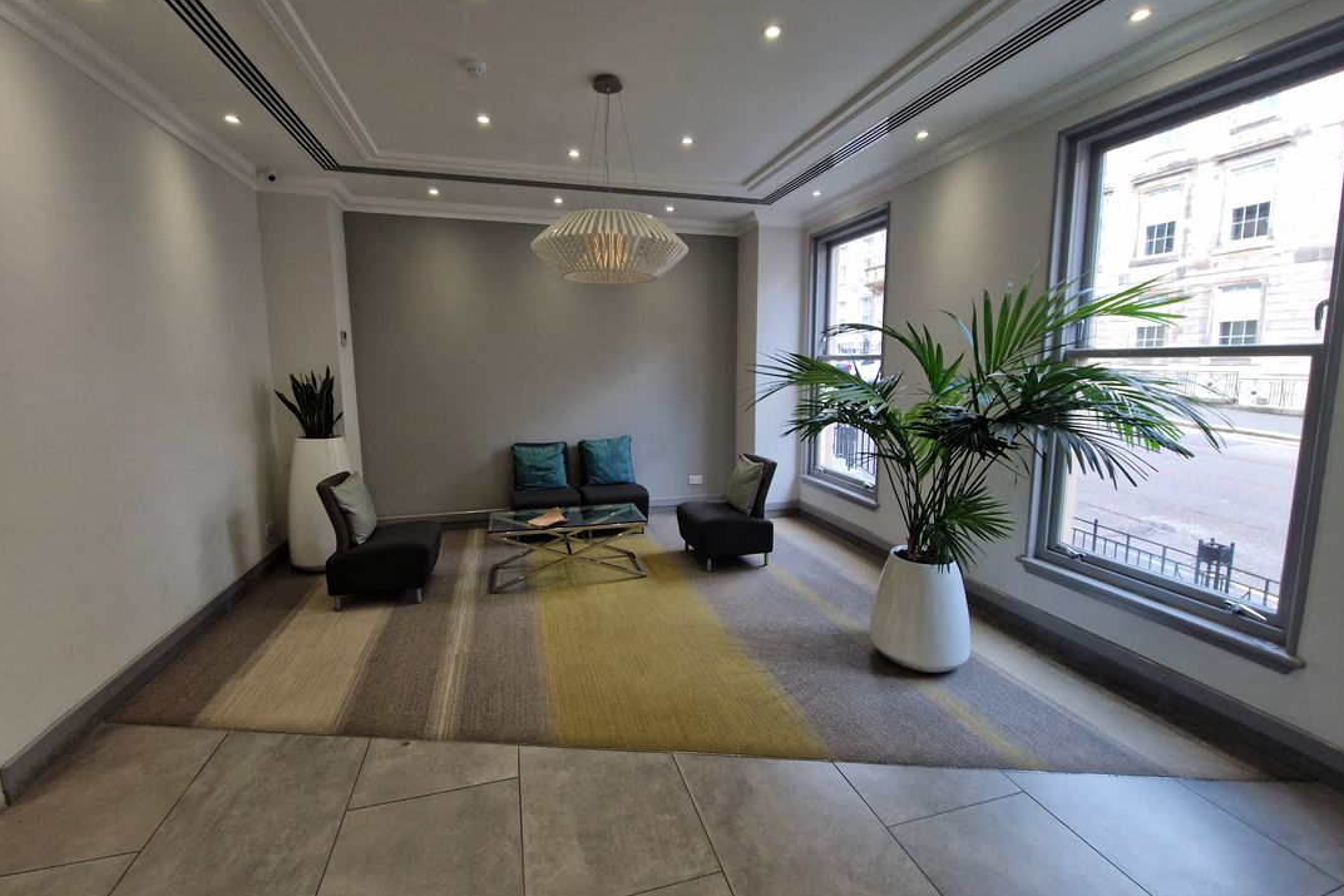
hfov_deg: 104.2
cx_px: 671
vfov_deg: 81.2
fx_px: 523
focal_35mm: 14
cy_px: 434
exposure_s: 1/100
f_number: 2.2
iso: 100
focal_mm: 2.2
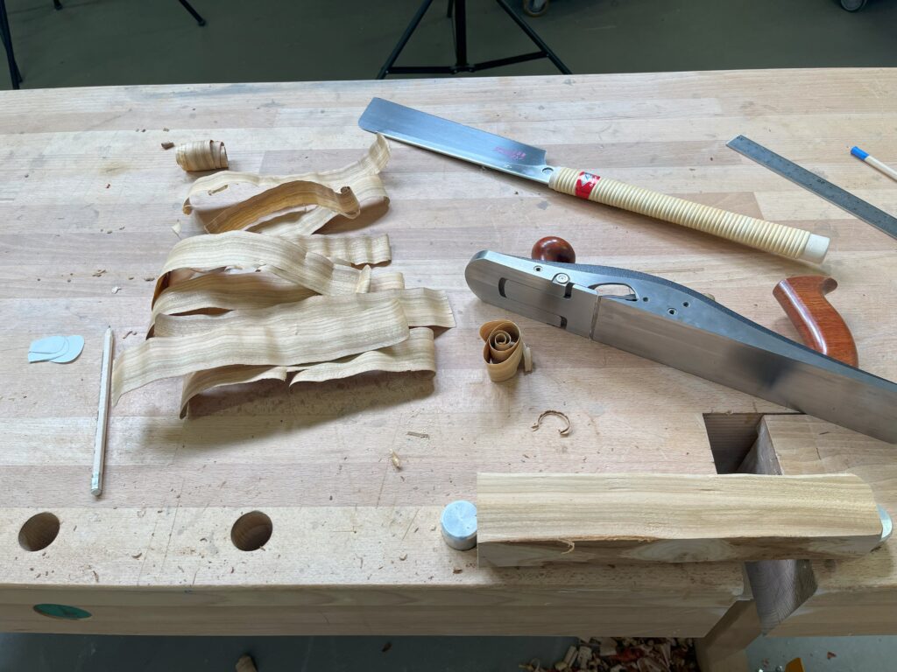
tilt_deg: -52.4
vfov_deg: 53.1
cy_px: 336
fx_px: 674
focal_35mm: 26
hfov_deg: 67.3
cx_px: 448
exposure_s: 1/100
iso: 32
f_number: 1.6
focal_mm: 5.1
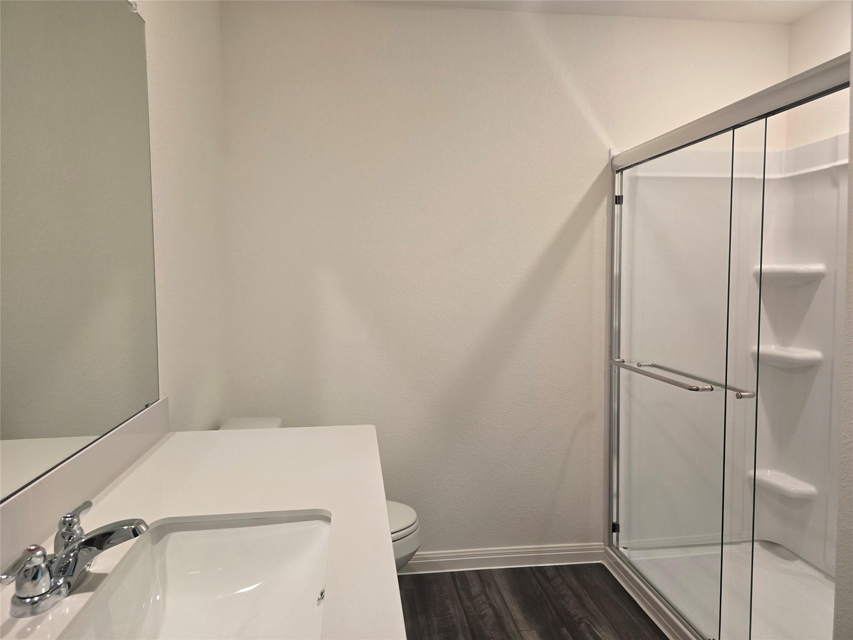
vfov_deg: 58.9
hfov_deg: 73.9
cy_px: 320
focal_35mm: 23
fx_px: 567
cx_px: 426
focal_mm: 6.3
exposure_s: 1/120
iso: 200
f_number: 1.7
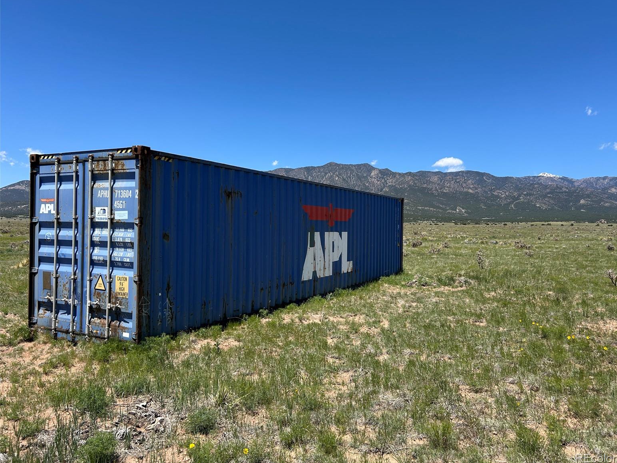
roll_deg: -1.5
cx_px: 320
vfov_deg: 51.4
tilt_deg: +0.8
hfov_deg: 65.3
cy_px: 226
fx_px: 481
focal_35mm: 27
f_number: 1.5
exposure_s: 1/3571
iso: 50
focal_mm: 5.7
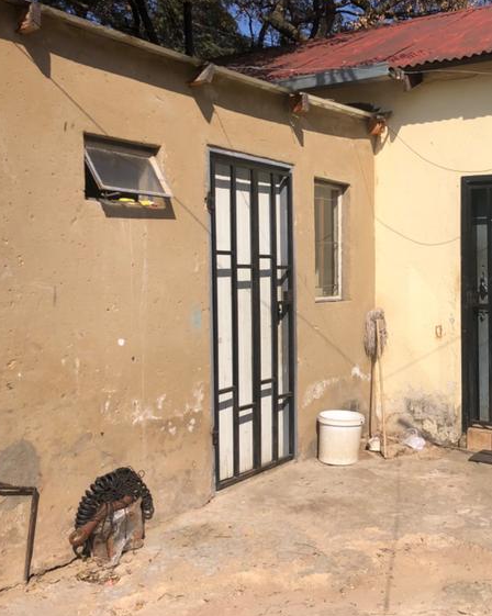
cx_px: 412
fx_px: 711
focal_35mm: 39
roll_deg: +0.6
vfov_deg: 46.9
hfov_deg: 36.5
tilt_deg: -1.1
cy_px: 306
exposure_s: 1/3436
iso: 20
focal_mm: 4
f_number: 1.8
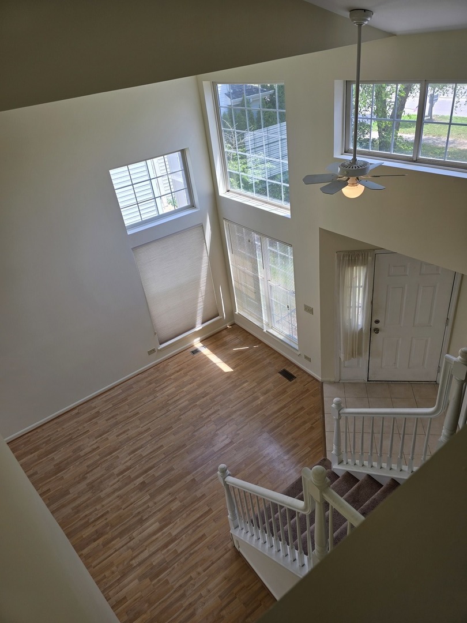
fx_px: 414
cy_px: 312
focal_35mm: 23
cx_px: 234
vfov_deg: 73.9
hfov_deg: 58.9
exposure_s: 1/166
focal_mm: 6.3
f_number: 1.7
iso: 12
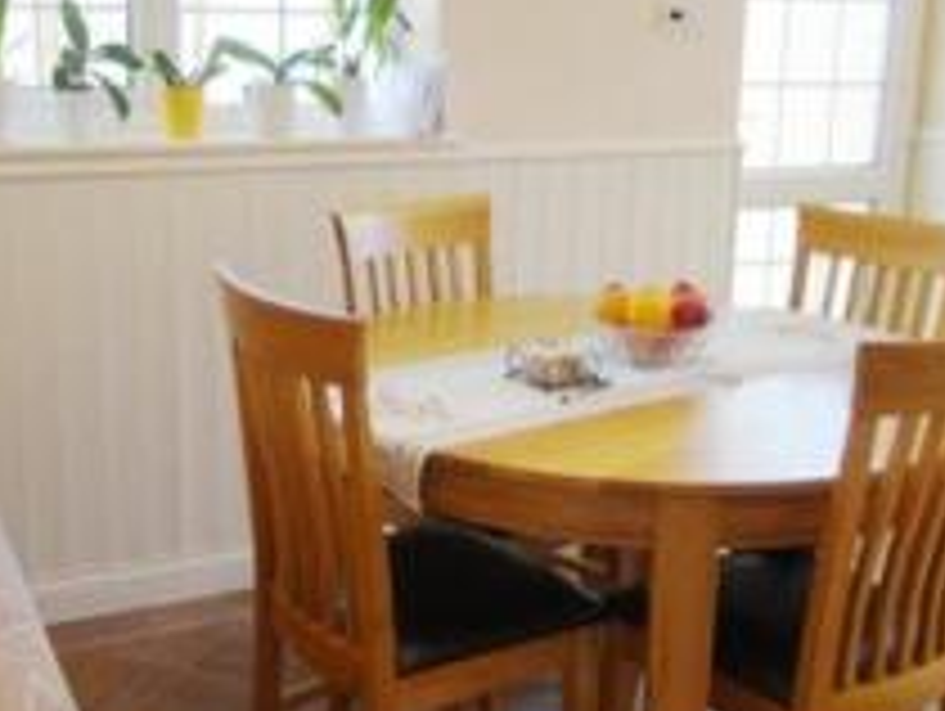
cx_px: 454
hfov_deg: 42.0
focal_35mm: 45
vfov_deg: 32.2
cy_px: 313
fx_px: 1230
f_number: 4
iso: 200
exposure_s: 1/60
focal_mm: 10
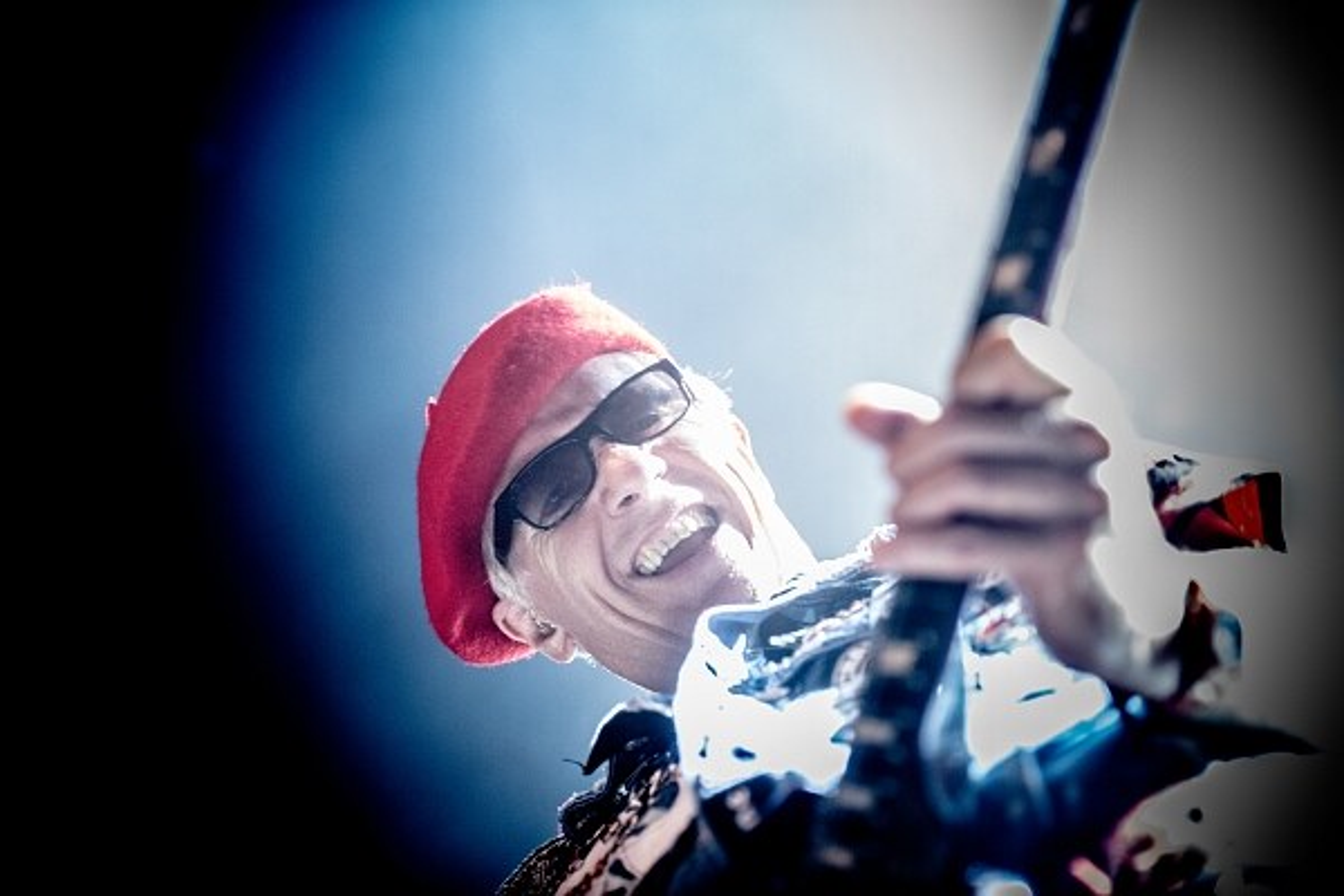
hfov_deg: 28.8
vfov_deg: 19.5
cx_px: 672
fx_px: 2613
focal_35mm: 70
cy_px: 448
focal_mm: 70
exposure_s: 1/100
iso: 4000
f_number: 2.8
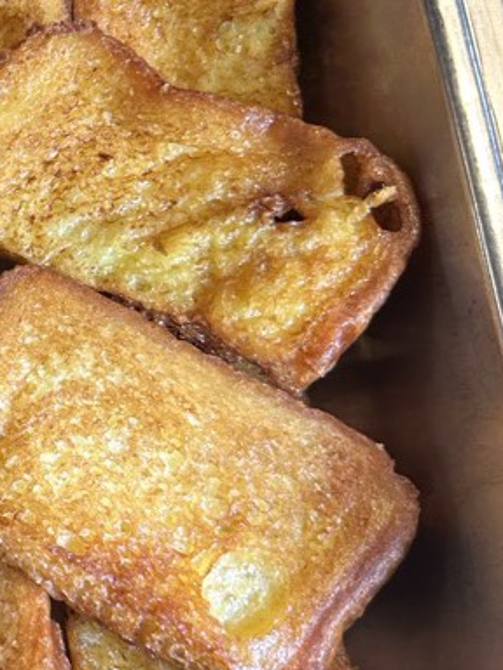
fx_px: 1453
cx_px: -272
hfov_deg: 17.5
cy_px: 171
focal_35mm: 75
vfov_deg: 25.7
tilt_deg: -68.1
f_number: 1.78
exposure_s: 1/205
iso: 64
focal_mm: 6.86
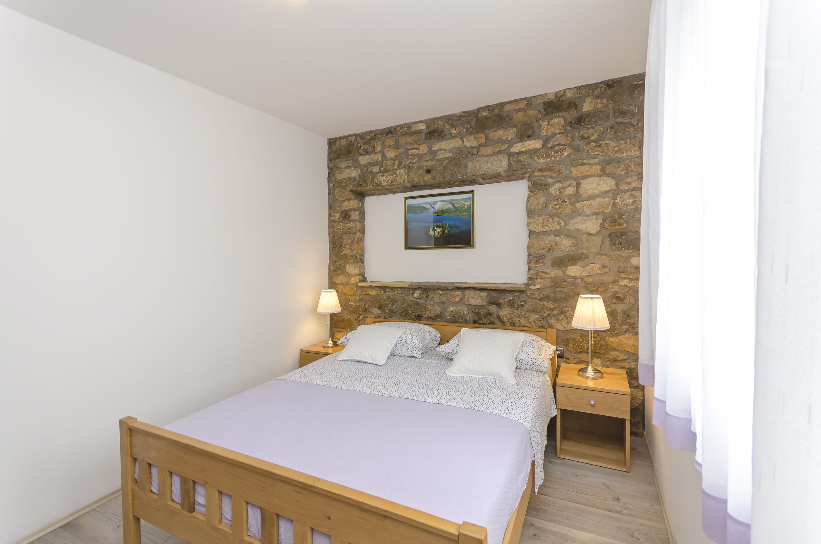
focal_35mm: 15
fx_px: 341
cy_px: 272
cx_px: 410
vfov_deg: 77.1
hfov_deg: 100.5
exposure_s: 1/60
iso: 250
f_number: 4
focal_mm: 10
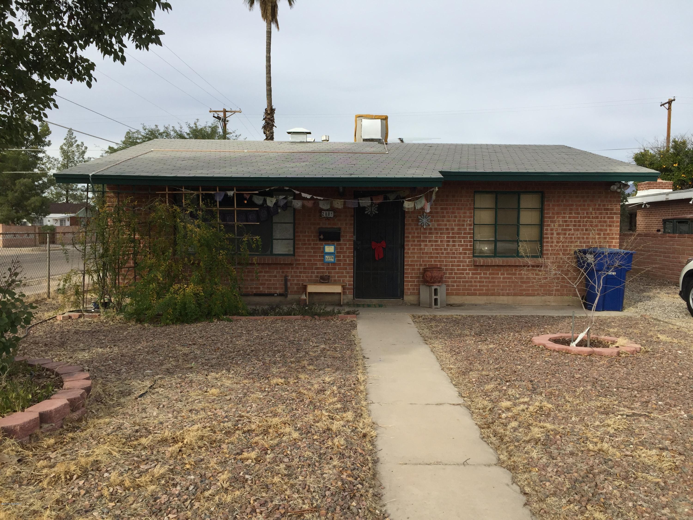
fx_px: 581
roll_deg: -0.9
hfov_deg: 61.7
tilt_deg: -2.0
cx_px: 346
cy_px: 260
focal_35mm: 29
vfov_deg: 48.2
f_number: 2.2
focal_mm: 4.15
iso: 32
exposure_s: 1/1464
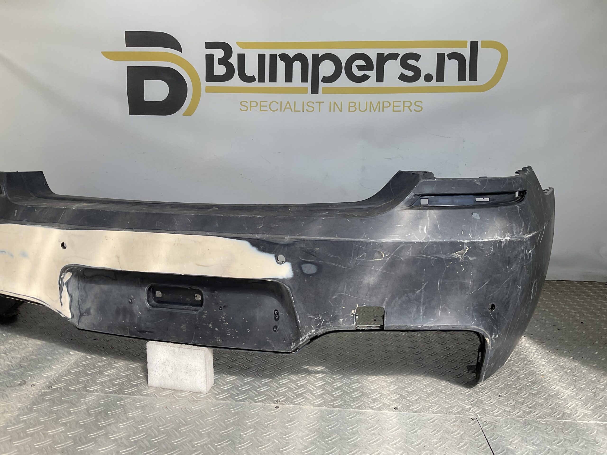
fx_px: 509
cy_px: 228
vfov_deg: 48.2
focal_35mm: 29
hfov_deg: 61.7
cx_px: 304
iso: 16
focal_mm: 3
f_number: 1.8
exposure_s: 1/465
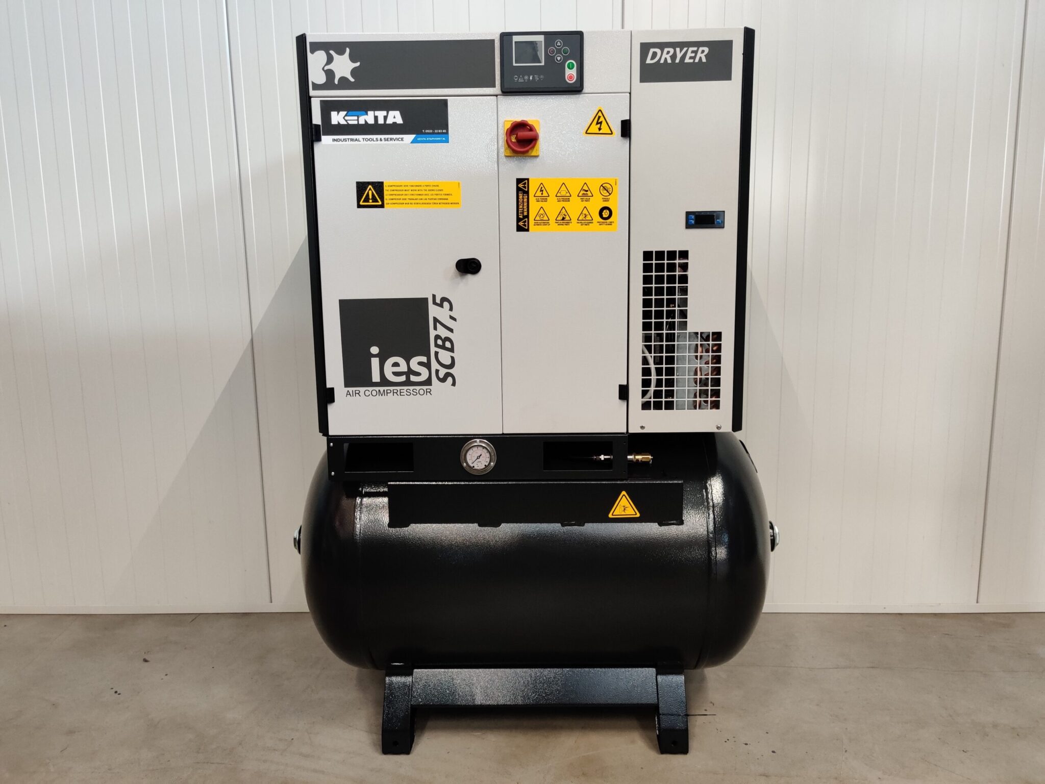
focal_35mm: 27
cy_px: 392
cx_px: 522
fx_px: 815
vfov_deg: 51.4
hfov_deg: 65.3
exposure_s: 1/50
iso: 640
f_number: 1.65
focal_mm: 4.75
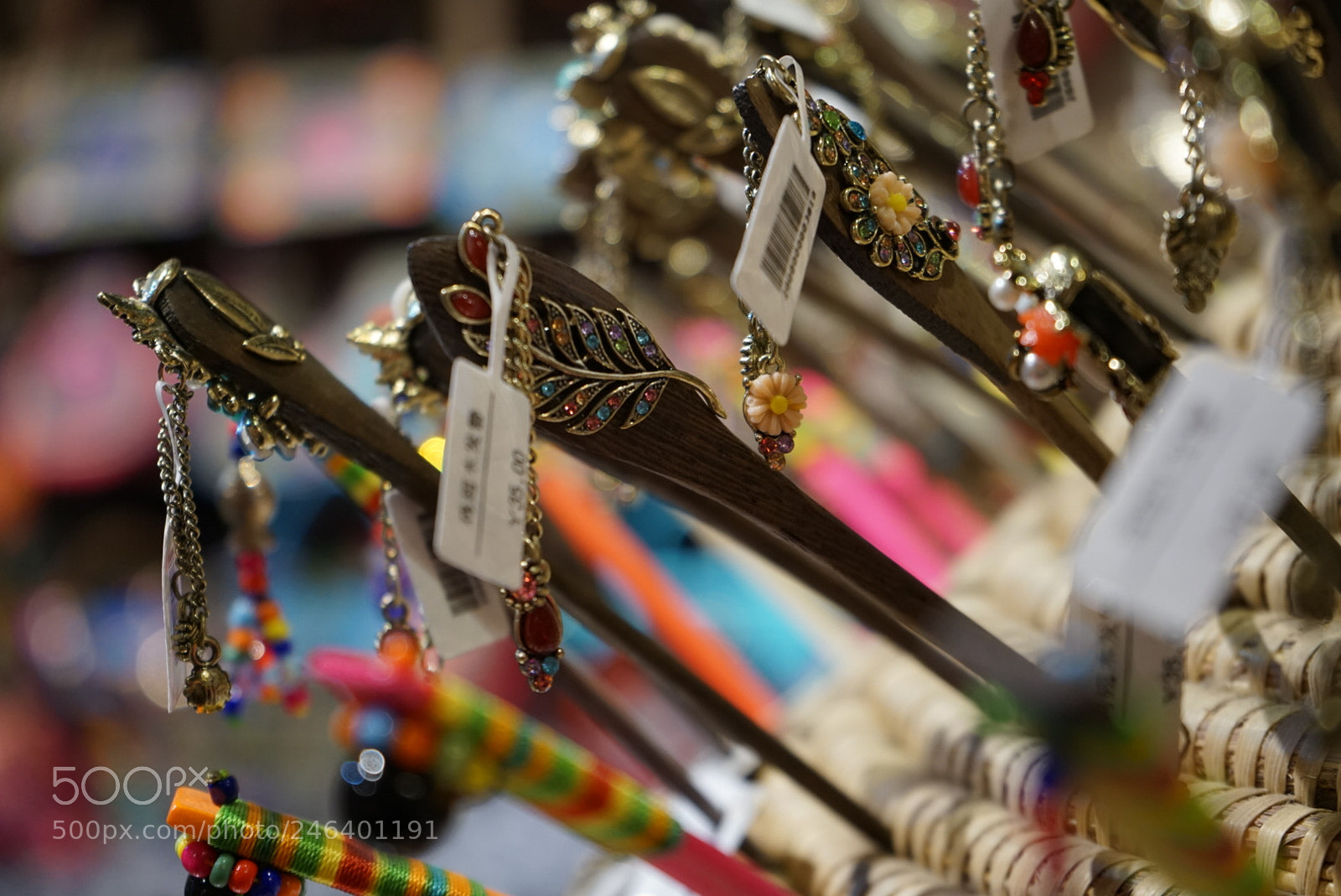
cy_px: 448
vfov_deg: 20.6
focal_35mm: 66
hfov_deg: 30.5
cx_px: 670
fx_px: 2460
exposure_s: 1/80
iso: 800
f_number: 5.6
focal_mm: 66
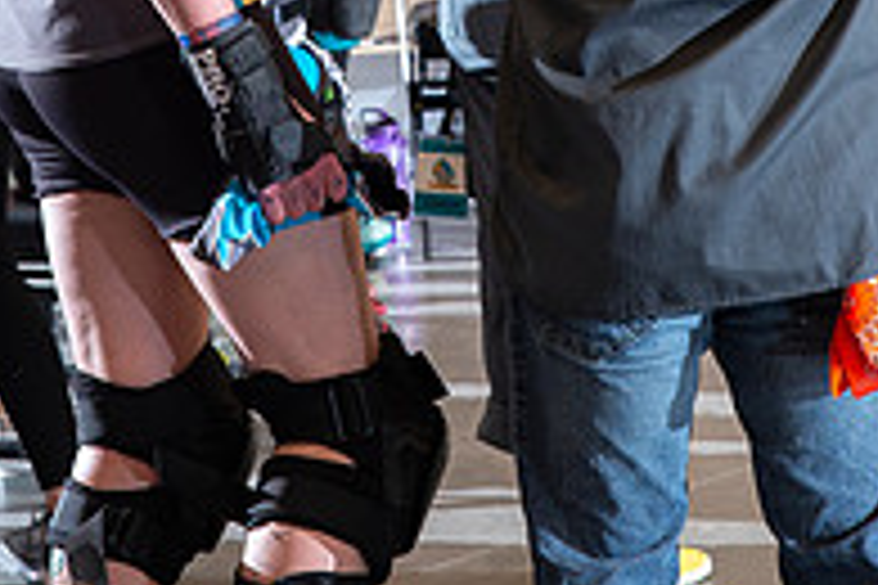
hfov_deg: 9.9
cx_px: 464
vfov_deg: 6.6
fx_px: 5072
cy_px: -142
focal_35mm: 208
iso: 640
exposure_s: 1/160
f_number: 5.6
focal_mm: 70
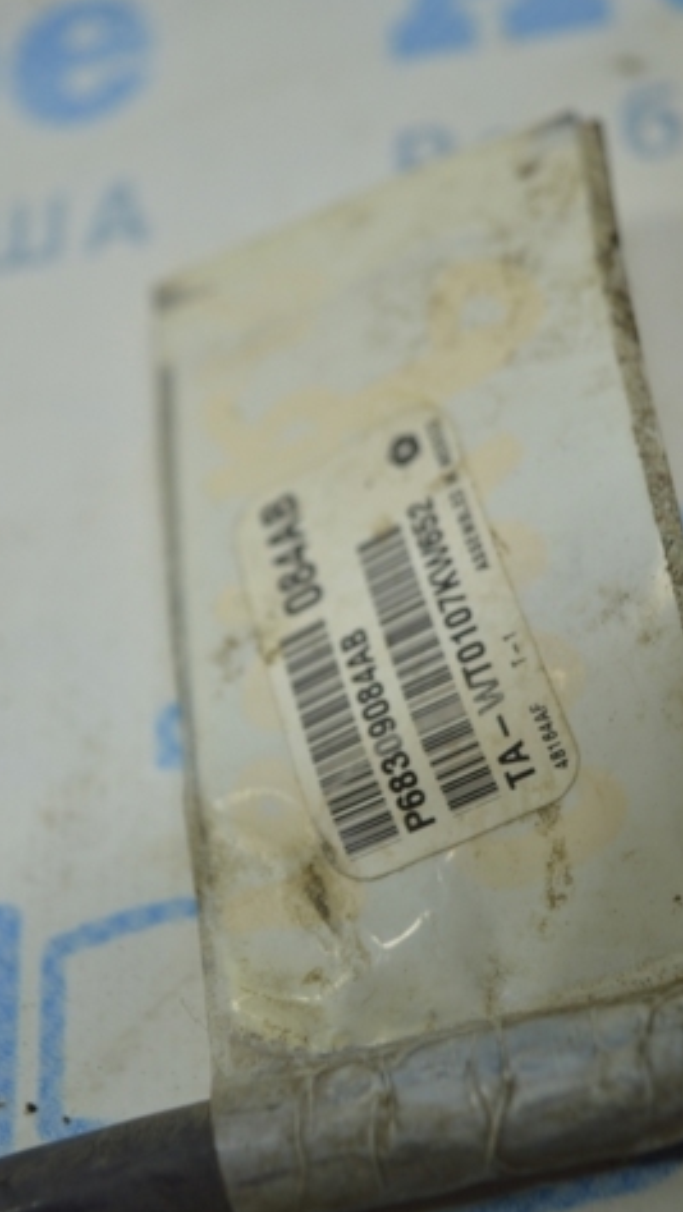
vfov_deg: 29.5
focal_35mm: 72
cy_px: 606
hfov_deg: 16.9
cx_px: 367
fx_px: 2301
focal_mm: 45
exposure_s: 1/60
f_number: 5
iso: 400
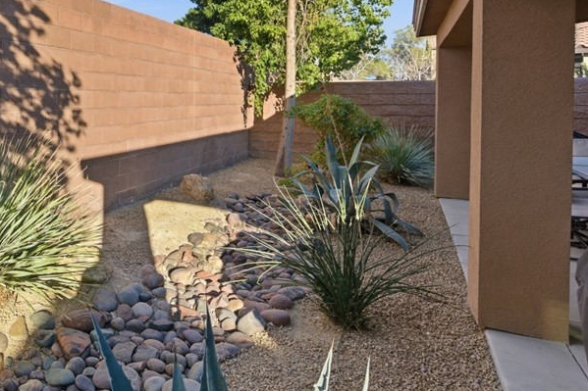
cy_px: 106
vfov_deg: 43.7
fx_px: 474
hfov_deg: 56.7
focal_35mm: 29
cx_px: 82
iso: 800
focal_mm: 16
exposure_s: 1/2500
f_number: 9
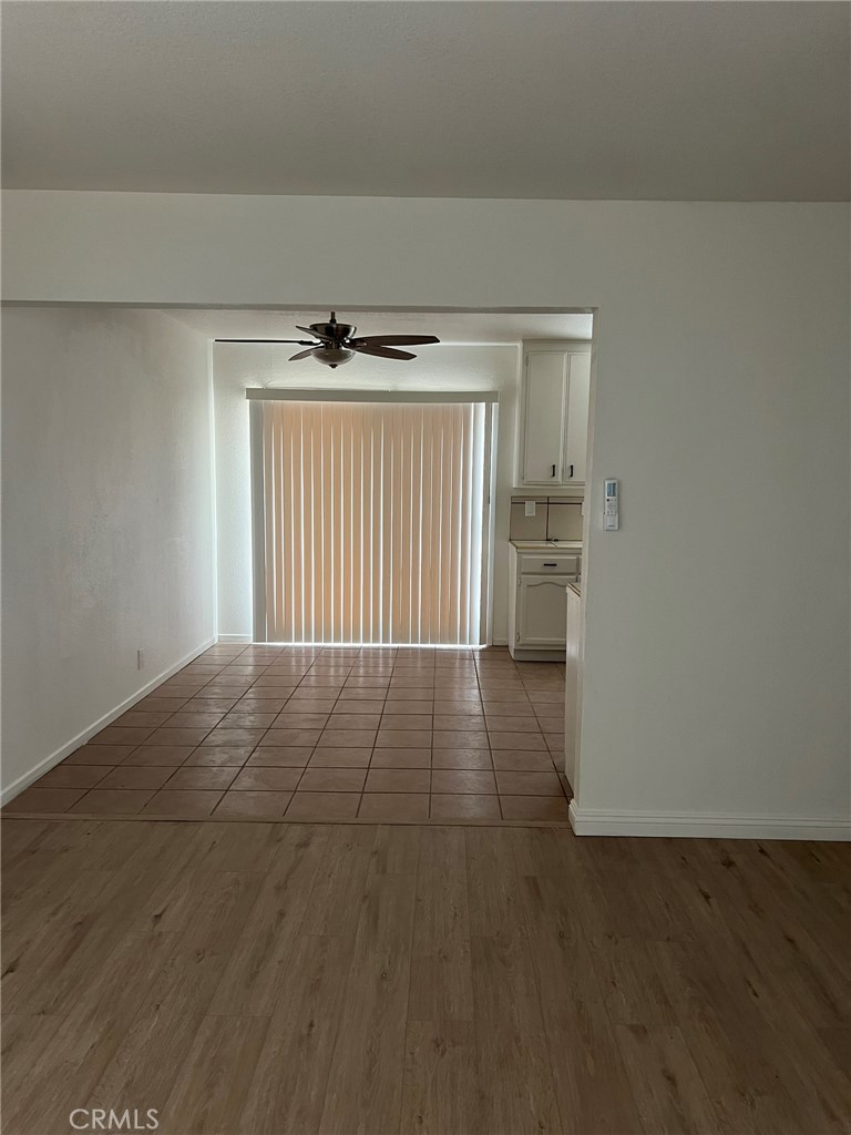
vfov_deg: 67.3
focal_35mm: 26
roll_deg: -0.6
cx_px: 426
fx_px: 852
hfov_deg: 53.1
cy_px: 568
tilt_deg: -6.0
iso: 160
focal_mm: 5.7
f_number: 1.5
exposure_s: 1/60
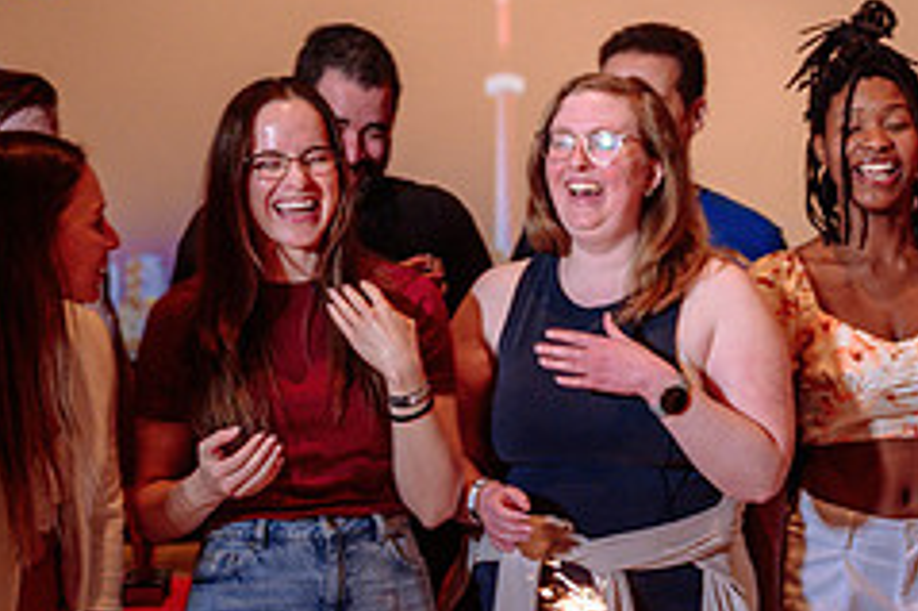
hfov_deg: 17.2
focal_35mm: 119
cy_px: 355
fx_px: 3032
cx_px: 538
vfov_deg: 11.5
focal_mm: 49
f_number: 3.2
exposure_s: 1/160
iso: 1600
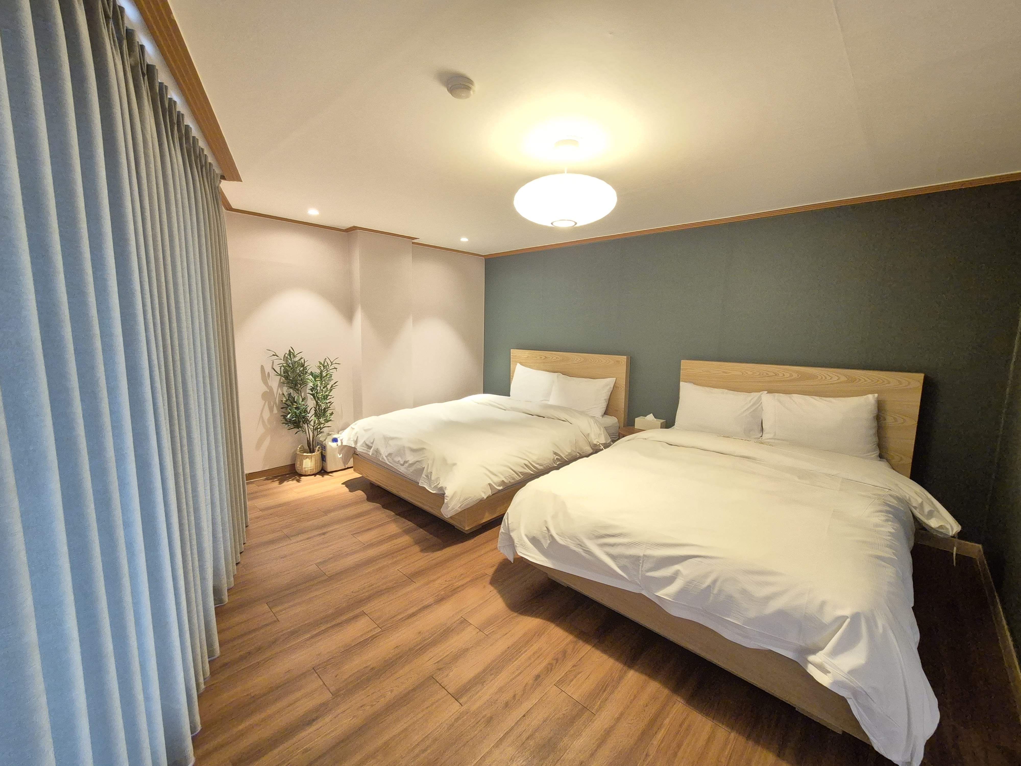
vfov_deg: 89.9
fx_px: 383
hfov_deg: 106.2
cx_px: 510
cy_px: 383
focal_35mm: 13
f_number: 2.2
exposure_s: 1/60
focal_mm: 2.2
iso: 1250
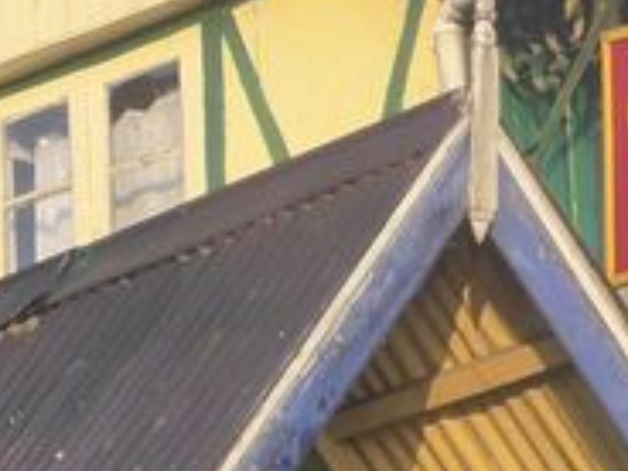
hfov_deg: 6.8
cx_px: -594
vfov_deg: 5.3
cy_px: 451
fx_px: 5116
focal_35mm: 282
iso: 160
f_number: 4.3
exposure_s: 1/125
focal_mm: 10.9
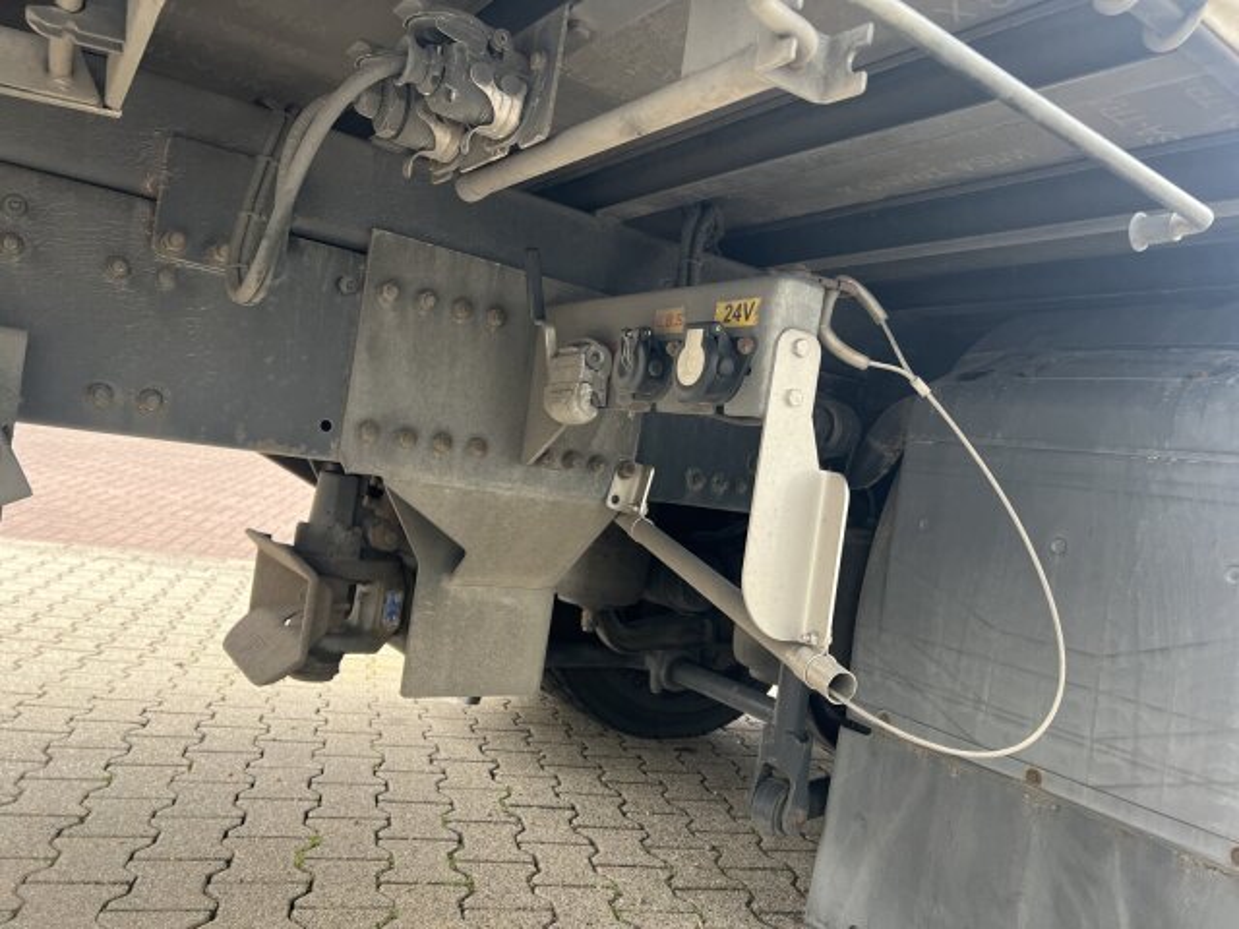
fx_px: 931
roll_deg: -8.2
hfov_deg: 67.3
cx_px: 620
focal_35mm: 26
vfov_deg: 53.1
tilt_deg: -2.4
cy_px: 464
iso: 125
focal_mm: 5.7
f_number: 1.5
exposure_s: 1/115
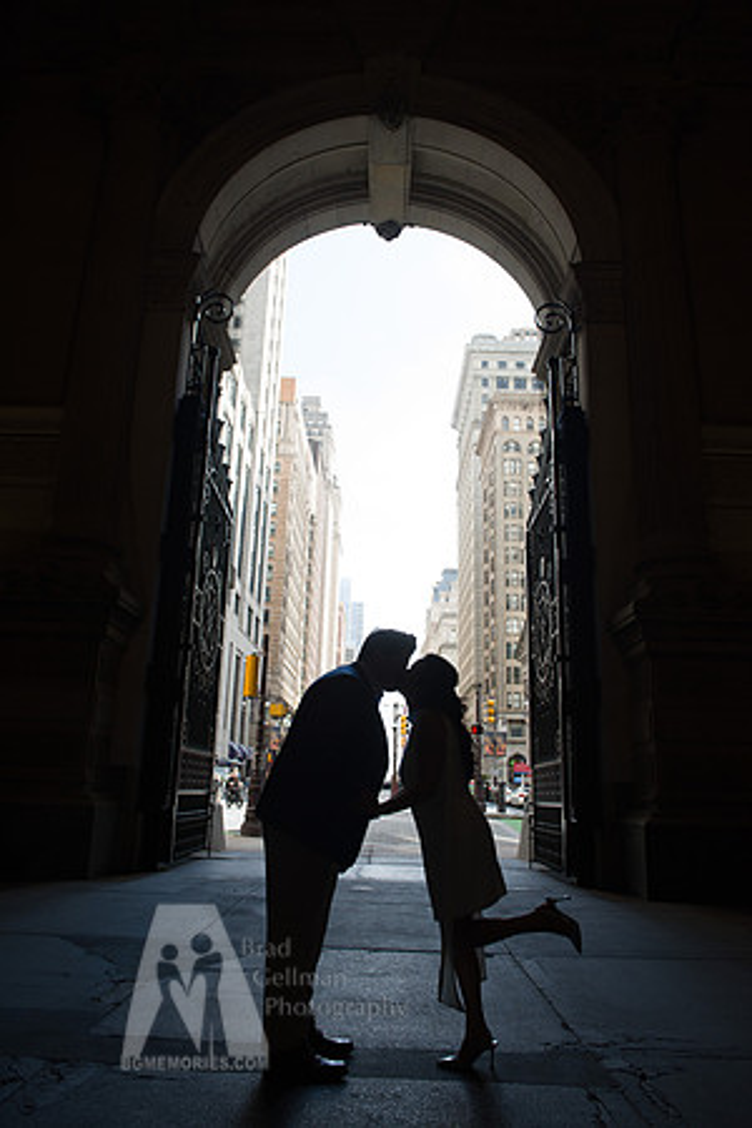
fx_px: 815
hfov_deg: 49.6
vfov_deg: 69.4
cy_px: 564
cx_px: 376
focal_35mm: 26
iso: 800
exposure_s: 1/640
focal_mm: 26
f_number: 5
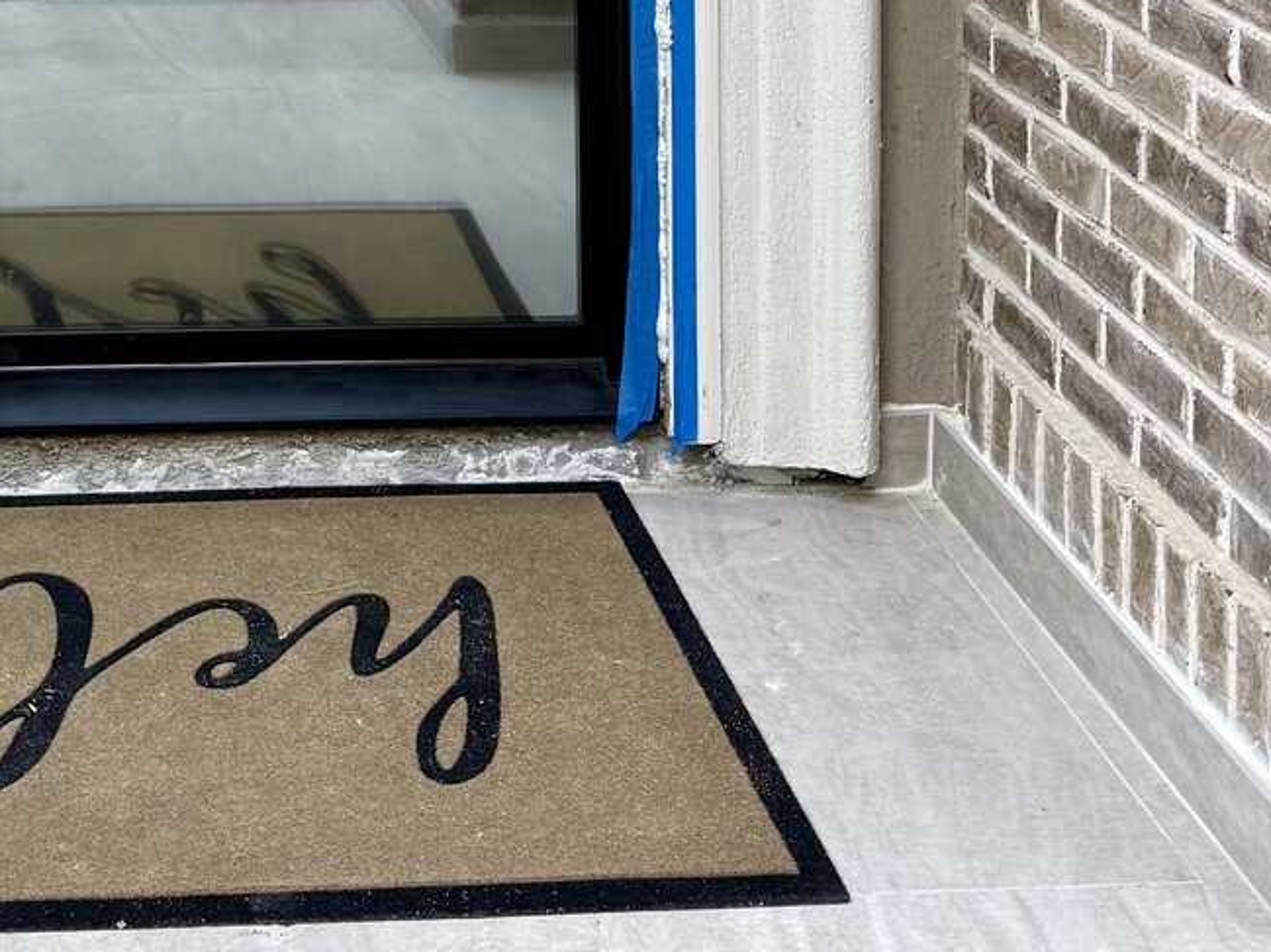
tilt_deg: -4.7
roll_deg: +0.8
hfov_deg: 25.1
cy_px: -505
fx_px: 2716
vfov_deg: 17.7
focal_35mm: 74
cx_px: -6
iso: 80
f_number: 1.78
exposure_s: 1/528
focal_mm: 6.76
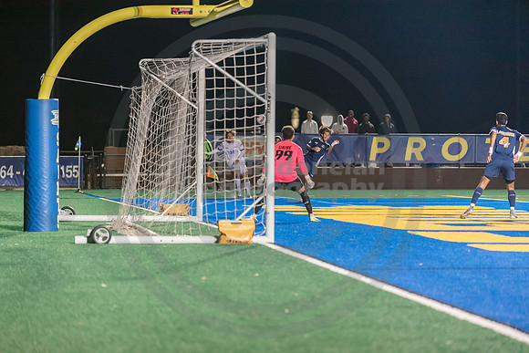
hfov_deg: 13.2
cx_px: 264
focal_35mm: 155
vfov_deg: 8.9
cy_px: 176
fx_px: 2278
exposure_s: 1/640
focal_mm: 155
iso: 3200
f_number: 2.8
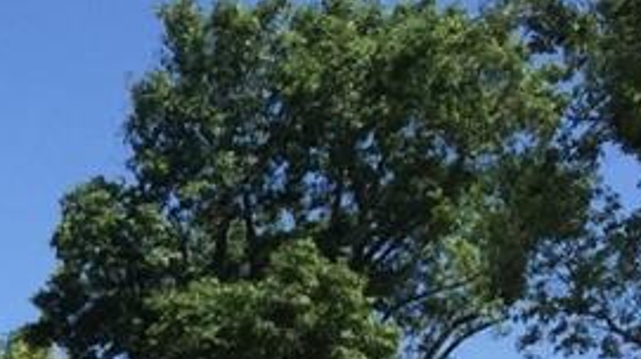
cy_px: 1096
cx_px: -960
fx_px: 2972
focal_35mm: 175
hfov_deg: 10.4
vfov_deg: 6.3
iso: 32
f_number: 2.2
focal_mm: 4.15
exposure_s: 1/2475
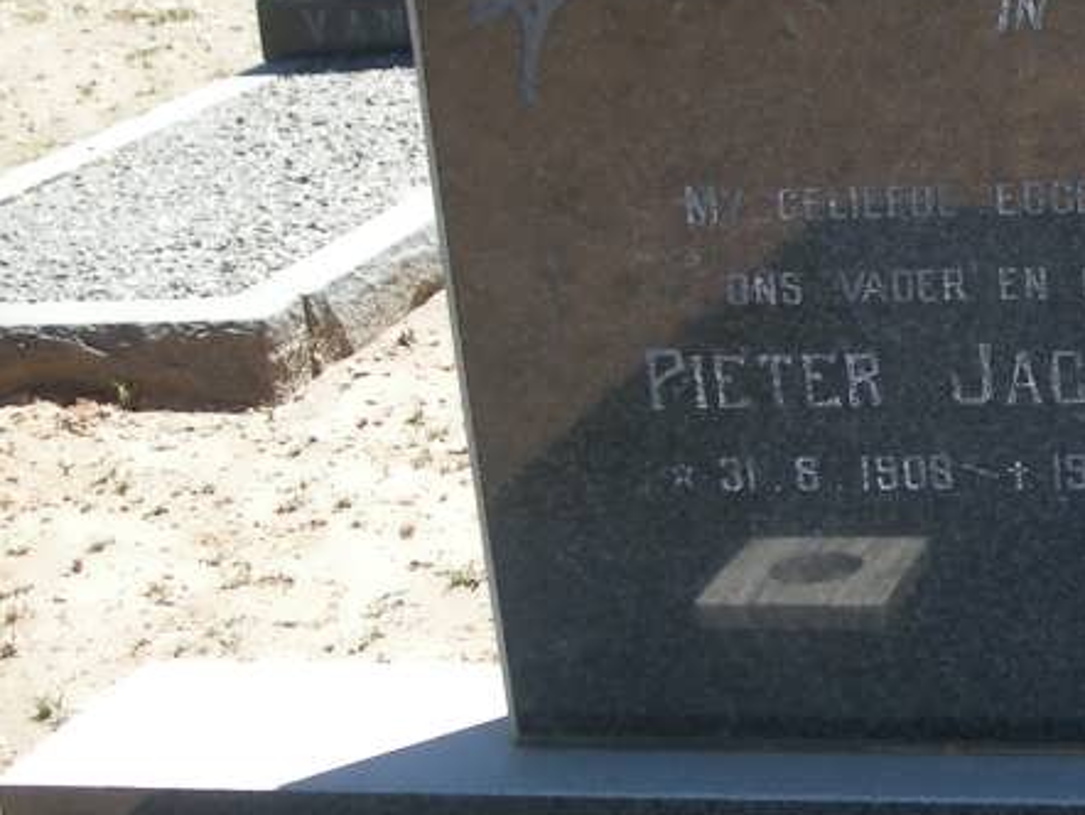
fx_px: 2979
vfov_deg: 15.6
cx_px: 1392
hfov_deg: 19.2
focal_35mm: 95
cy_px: 368
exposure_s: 1/299
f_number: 2.8
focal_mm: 5.7
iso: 50
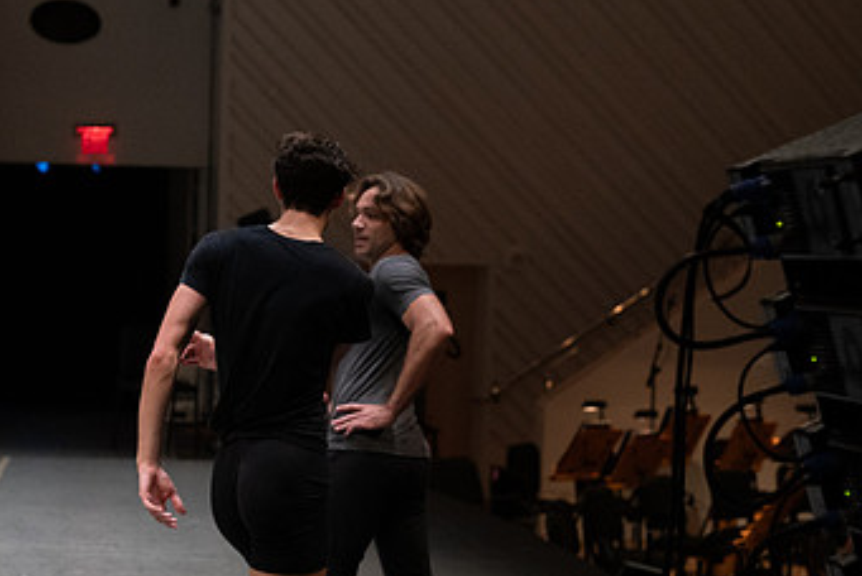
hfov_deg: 17.1
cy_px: 395
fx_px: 2852
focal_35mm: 119
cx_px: 222
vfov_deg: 11.5
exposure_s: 1/400
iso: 5000
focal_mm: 70
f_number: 4
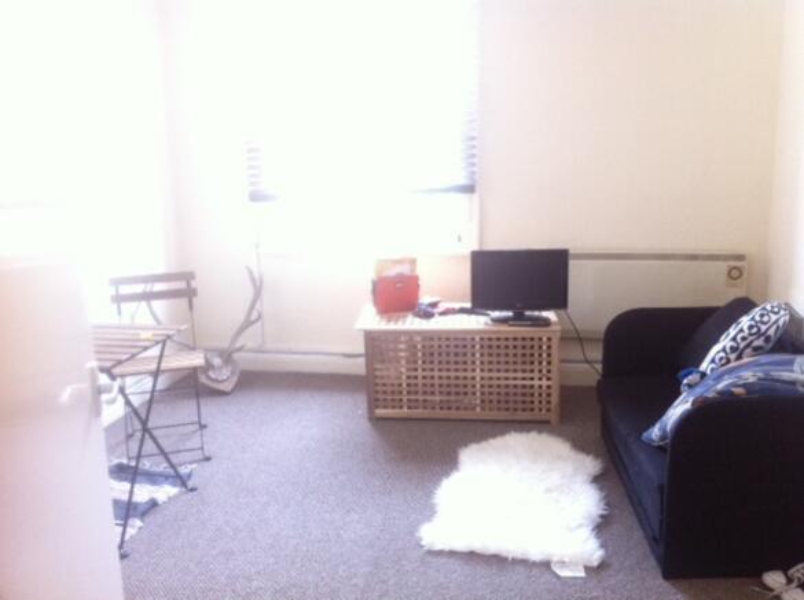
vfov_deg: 40.6
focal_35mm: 35
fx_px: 812
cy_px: 300
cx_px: 402
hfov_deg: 52.7
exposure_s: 1/15
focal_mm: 3.85
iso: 200
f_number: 2.8
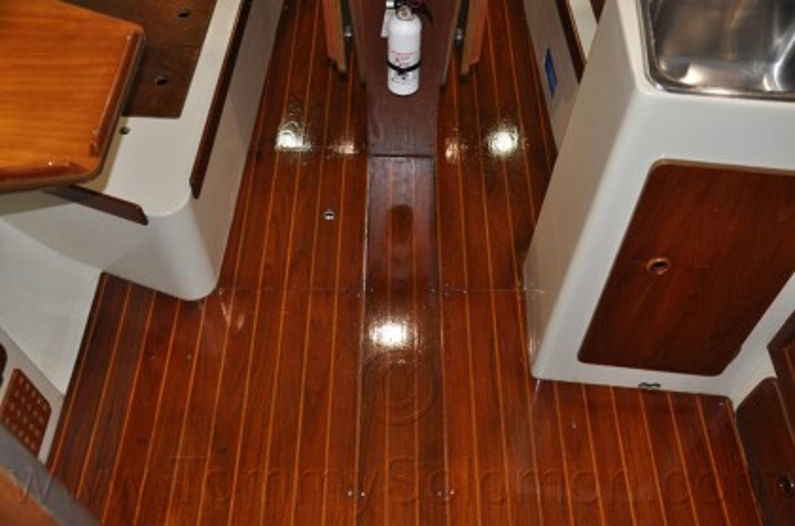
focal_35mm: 36
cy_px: 263
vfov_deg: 36.7
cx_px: 398
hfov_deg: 53.2
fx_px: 793
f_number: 3.8
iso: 800
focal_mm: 24
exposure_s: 1/60
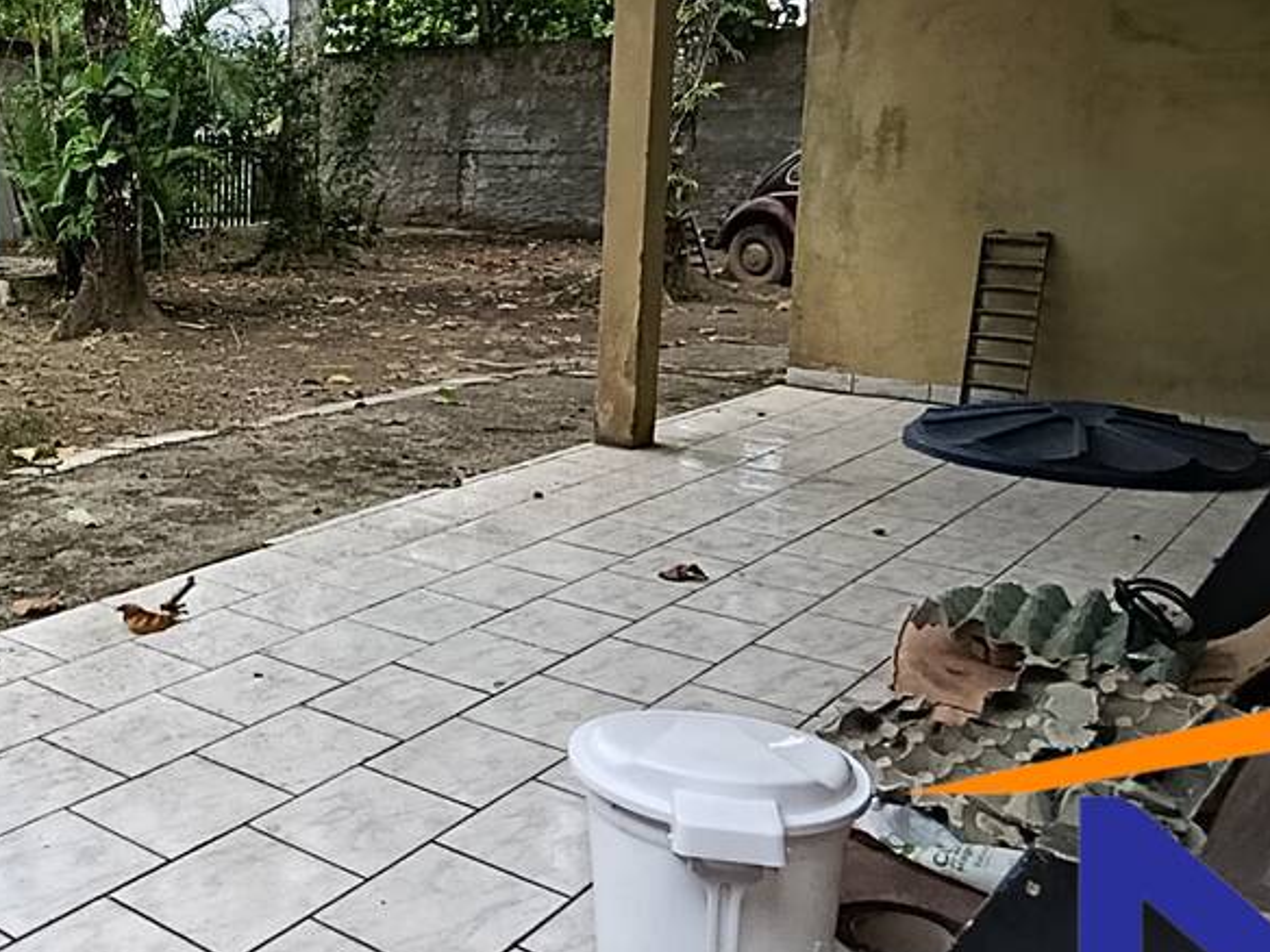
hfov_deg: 45.5
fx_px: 1357
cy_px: 335
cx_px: 128
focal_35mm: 37
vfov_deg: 38.3
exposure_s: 1/310
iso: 50
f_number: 2.2
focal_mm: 1.65
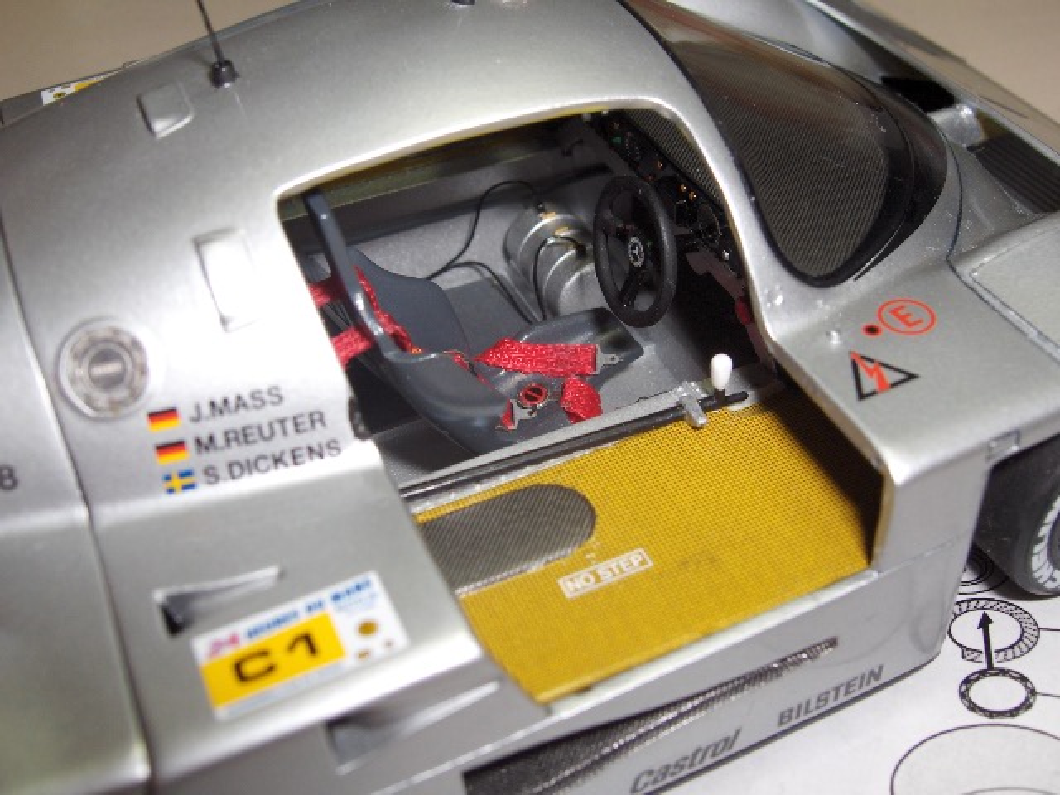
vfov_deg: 36.8
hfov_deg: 47.9
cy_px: 398
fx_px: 1194
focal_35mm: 39
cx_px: 530
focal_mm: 8
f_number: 4.8
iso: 100
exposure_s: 1/145
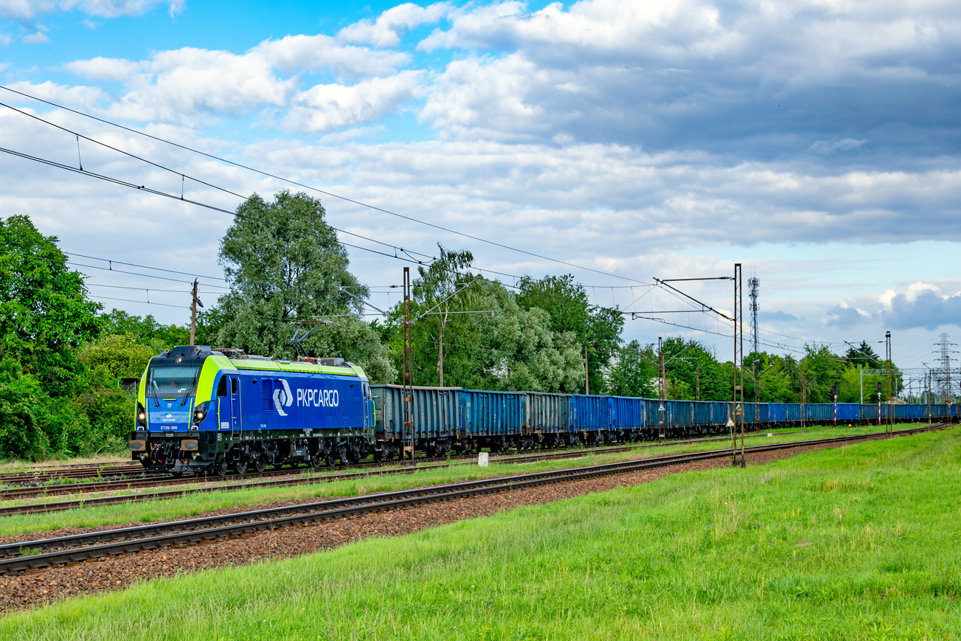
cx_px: 524
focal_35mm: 70
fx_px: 1869
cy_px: 383
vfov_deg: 19.4
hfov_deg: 28.8
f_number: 9
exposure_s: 1/400
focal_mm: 38
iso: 320
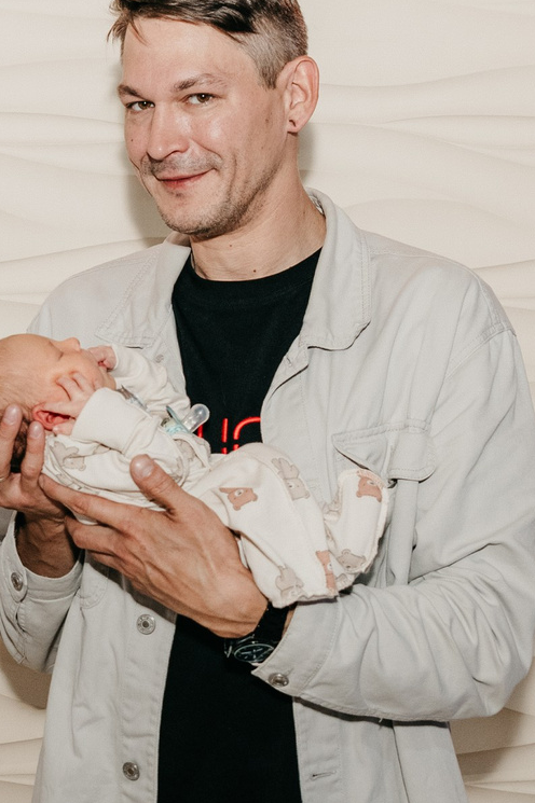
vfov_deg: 22.6
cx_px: 74
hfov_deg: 15.0
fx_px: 2008
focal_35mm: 90
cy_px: 319
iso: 320
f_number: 4
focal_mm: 26
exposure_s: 1/160
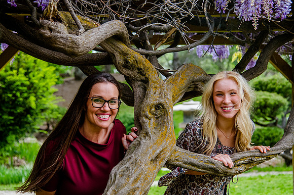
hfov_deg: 28.5
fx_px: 579
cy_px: 110
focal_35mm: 71
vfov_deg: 19.2
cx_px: 160
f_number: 4
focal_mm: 55
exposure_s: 1/320
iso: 1000
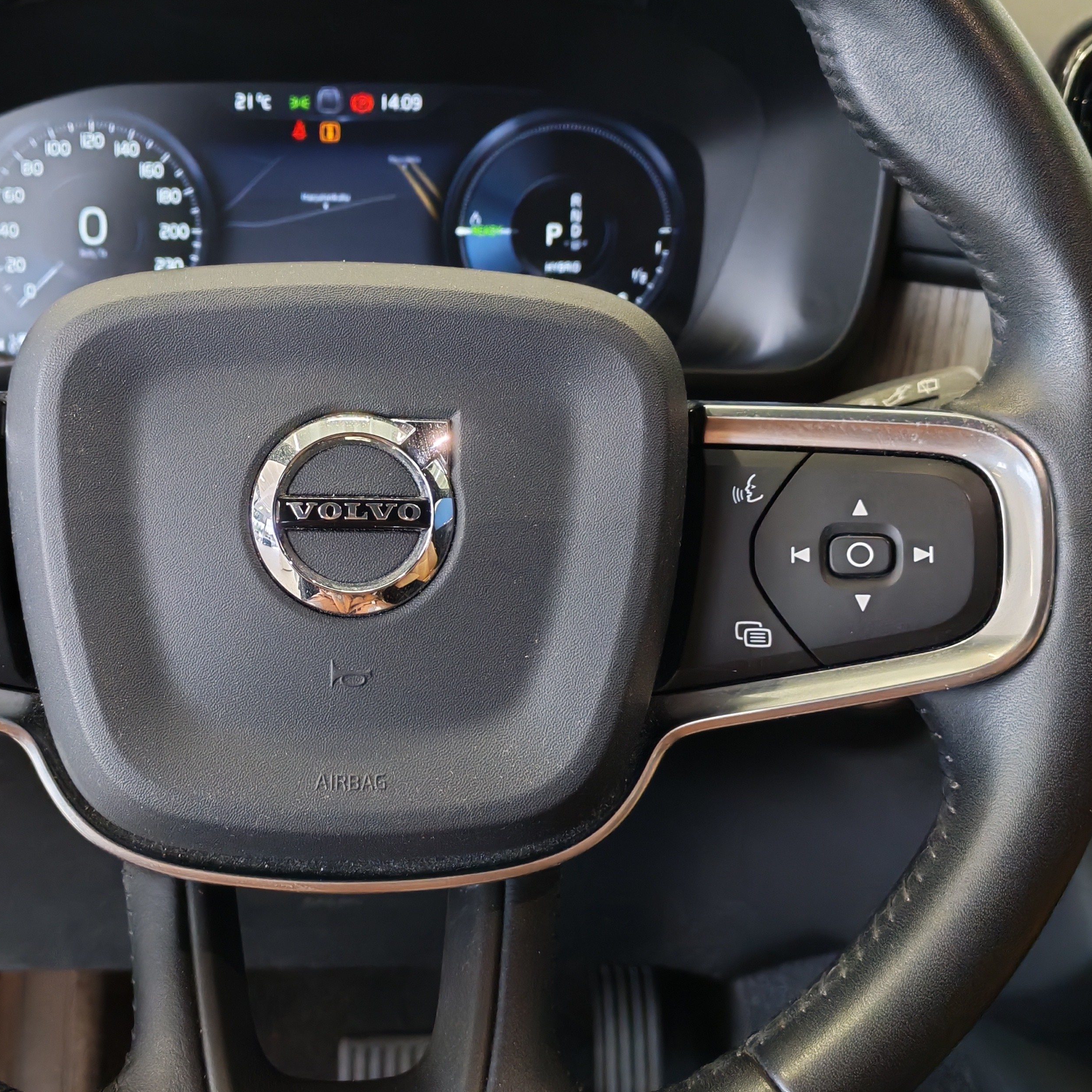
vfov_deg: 35.3
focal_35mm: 48
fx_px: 1713
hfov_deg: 35.0
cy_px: 514
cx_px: 368
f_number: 1.9
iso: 1250
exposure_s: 1/100
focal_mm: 6.12
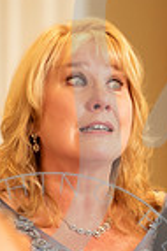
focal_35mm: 630
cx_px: 130
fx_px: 4394
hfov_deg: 2.2
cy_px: 202
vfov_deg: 3.3
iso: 1000
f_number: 2.8
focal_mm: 200
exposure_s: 1/250
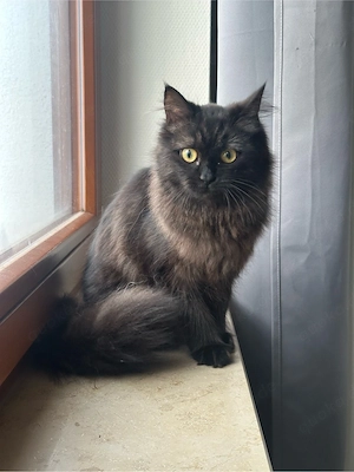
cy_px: 236
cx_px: 177
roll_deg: -0.8
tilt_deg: -8.0
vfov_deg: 39.7
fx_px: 654
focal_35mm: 48
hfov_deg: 30.3
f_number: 1.78
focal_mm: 6.86
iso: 200
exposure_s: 1/60
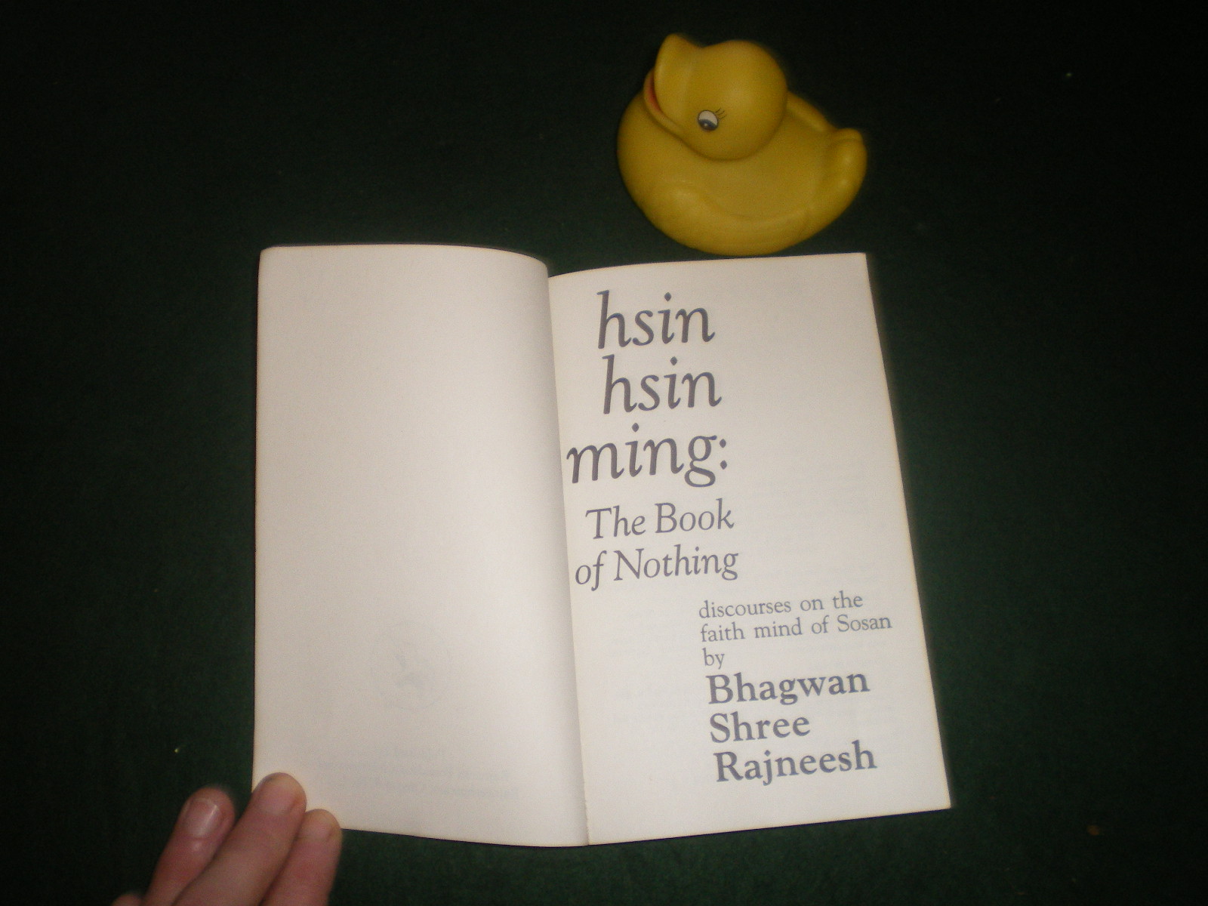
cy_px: 453
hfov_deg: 49.0
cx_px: 604
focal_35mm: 38
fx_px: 1326
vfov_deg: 37.7
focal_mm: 6.3
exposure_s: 1/50
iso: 200
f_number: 3.1
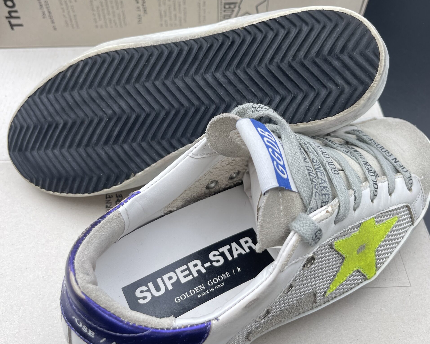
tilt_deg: -51.9
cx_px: 216
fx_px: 433
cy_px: 120
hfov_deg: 52.8
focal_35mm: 34
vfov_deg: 42.9
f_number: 1.6
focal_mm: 5.1
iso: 40
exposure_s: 1/121
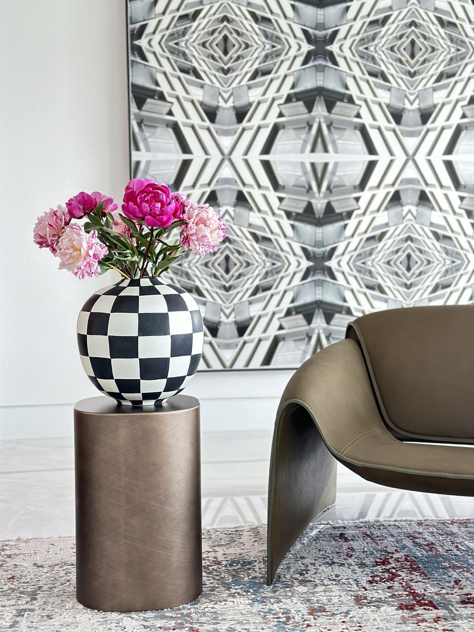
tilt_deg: -3.3
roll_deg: +0.2
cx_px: 237
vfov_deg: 39.7
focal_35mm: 48
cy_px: 316
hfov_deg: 30.3
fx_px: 876
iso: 400
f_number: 1.78
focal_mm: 6.86
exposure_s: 1/40
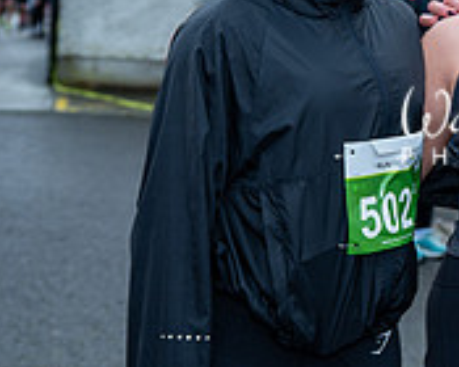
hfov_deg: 15.3
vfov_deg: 12.7
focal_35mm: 121
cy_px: 75
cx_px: 572
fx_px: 1644
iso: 100
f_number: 4
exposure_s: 1/200
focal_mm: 39
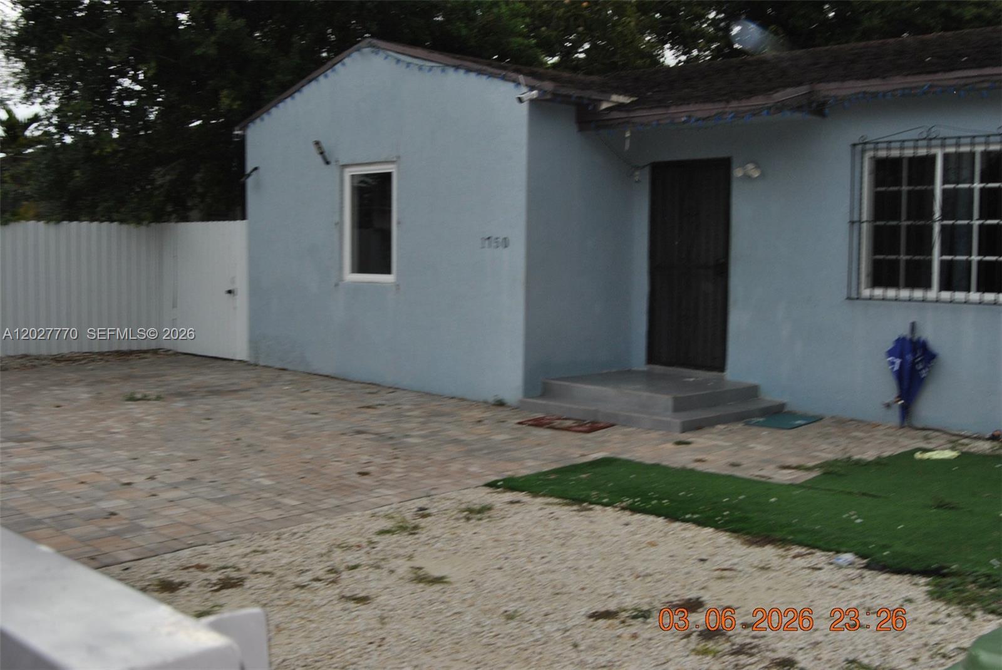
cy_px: 335
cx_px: 501
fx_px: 1086
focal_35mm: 39
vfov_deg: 34.3
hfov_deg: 49.5
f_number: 4
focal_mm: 26
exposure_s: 1/60
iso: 200
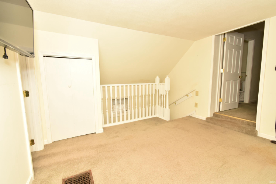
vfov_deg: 77.4
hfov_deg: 100.3
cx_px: 138
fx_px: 115
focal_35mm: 15
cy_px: 92
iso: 400
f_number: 9
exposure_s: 1/100
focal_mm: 10
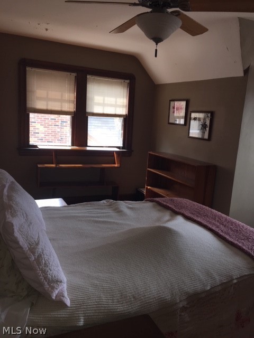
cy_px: 169
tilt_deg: -8.8
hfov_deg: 48.2
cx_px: 127
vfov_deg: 61.7
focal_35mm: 29
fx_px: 284
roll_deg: -4.5
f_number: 2.2
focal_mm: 4.15
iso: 25
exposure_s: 1/43
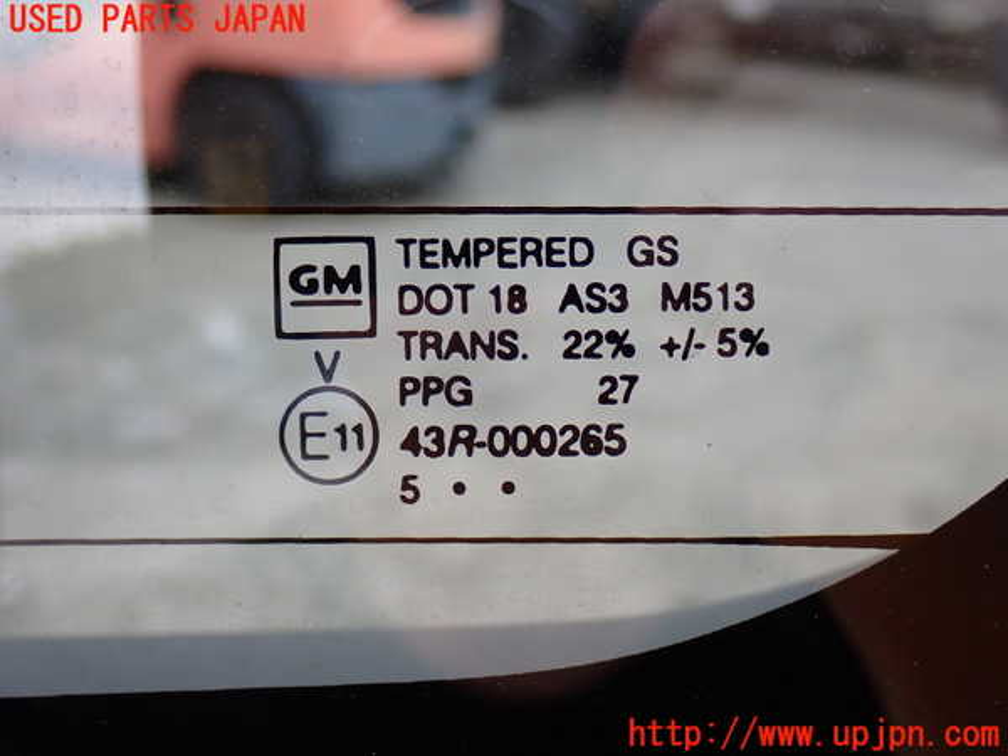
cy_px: 378
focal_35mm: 71
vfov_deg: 20.7
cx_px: 504
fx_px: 2067
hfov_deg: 27.4
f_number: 3.9
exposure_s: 1/125
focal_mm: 12.73
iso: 160
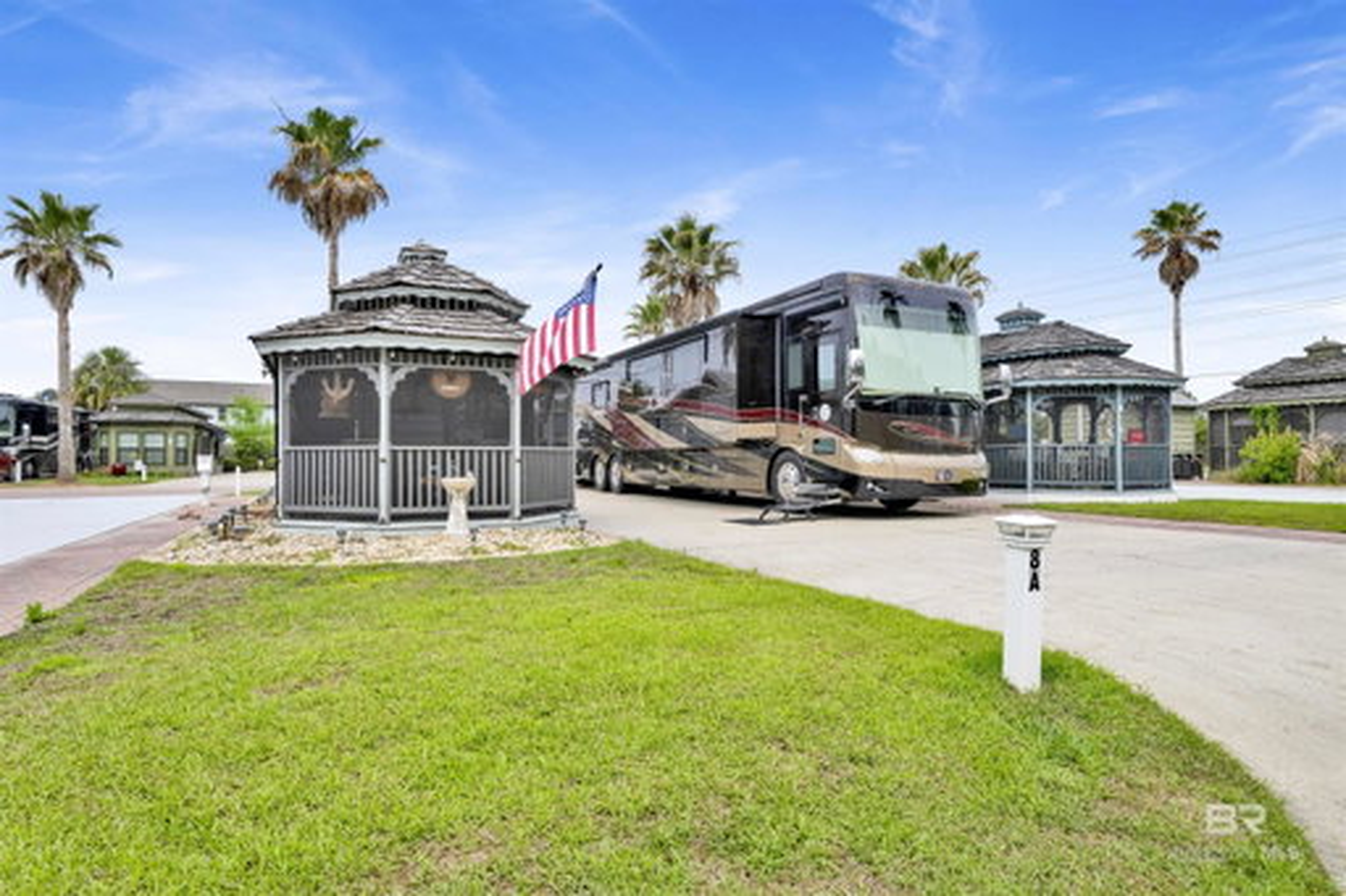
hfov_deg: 85.4
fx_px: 729
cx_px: 673
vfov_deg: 63.2
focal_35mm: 20
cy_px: 448
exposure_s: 1/500
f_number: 13
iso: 400
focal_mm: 19.5
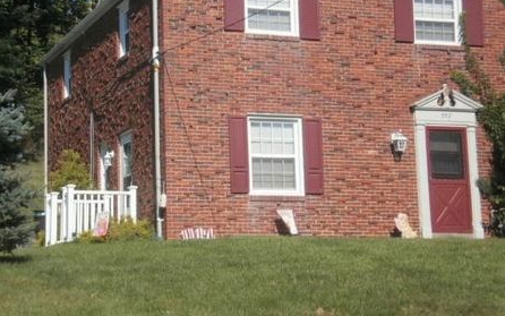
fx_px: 1046
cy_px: 130
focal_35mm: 76
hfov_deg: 27.1
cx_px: 224
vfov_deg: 17.2
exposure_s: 1/125
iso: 100
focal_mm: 11.3
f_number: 13
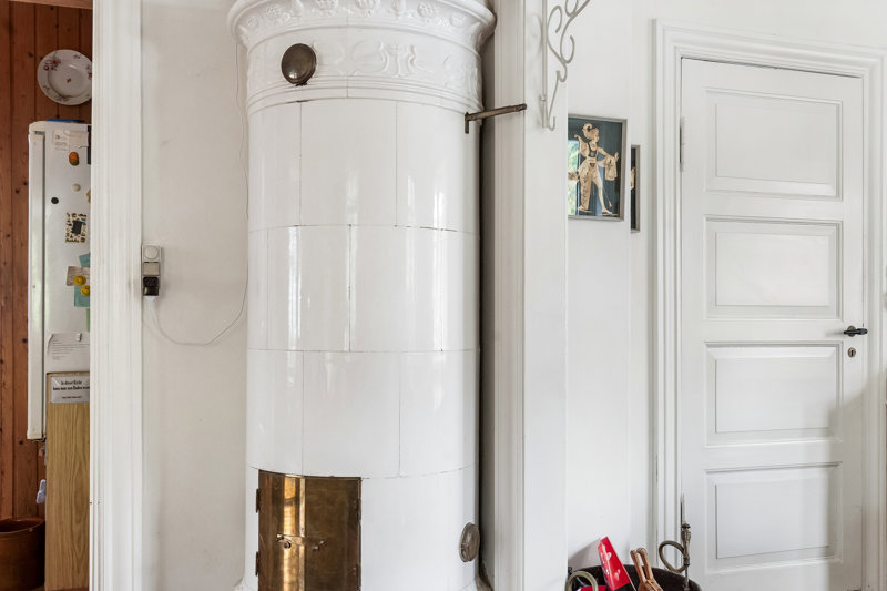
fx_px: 813
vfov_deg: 40.0
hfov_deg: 57.2
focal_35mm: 33
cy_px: 296
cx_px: 444
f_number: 10
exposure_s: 1/1.67
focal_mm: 22
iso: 400
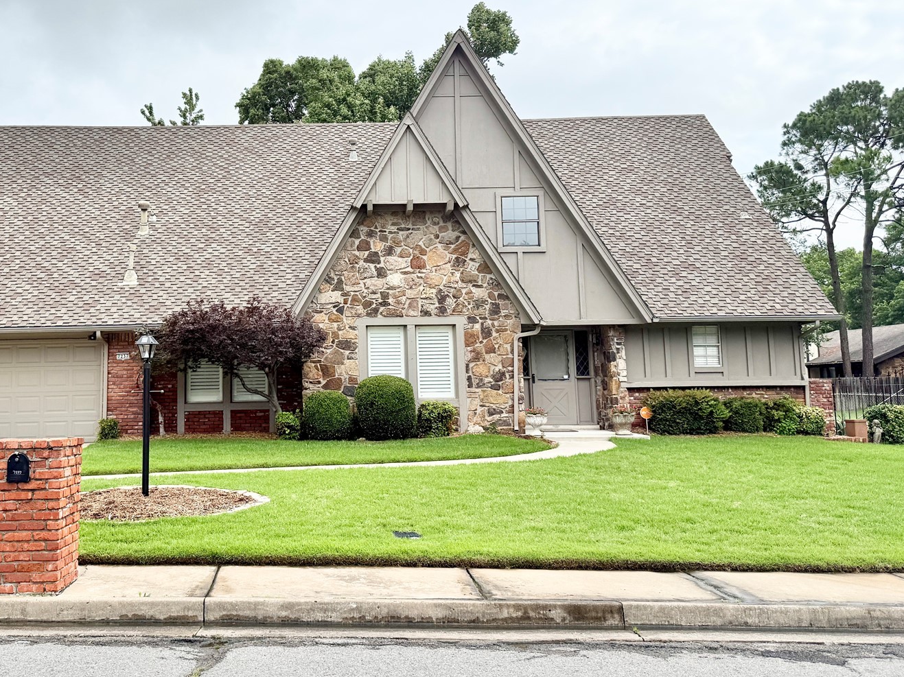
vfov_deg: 40.6
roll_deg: +0.7
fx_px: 914
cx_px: 313
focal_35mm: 35
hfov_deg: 51.8
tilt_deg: +7.6
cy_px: 285
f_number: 1.78
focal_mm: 6.76
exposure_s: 1/5319
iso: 80
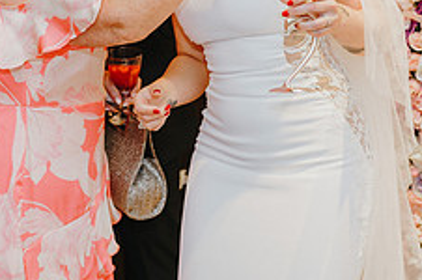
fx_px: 1053
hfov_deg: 22.6
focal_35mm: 90
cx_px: 174
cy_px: -16
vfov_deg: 14.8
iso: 640
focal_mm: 35
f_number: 2.2
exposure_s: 1/200
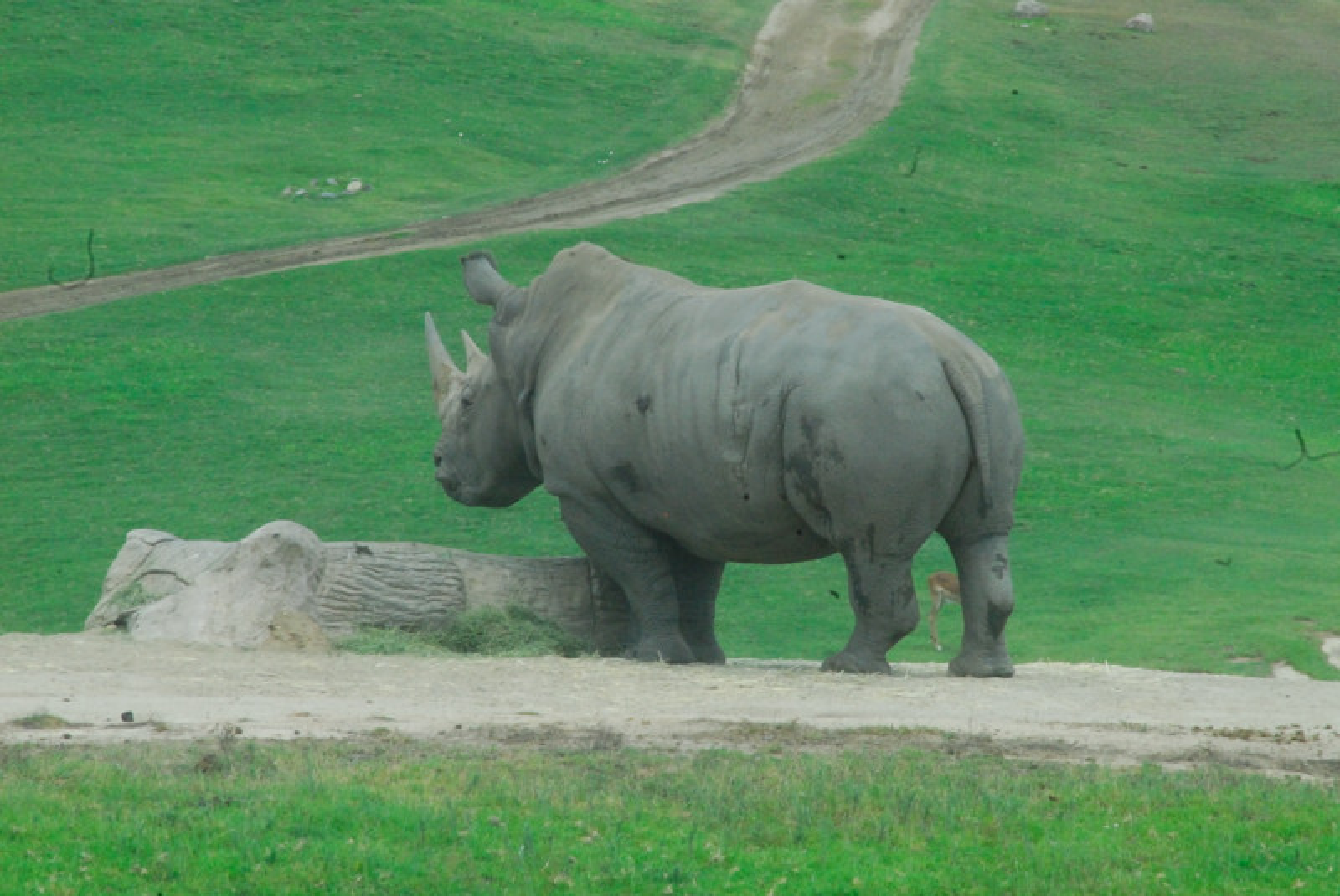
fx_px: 16765
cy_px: 448
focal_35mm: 450
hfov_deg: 4.6
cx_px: 670
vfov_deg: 3.1
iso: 1600
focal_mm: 300
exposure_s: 1/90
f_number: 32
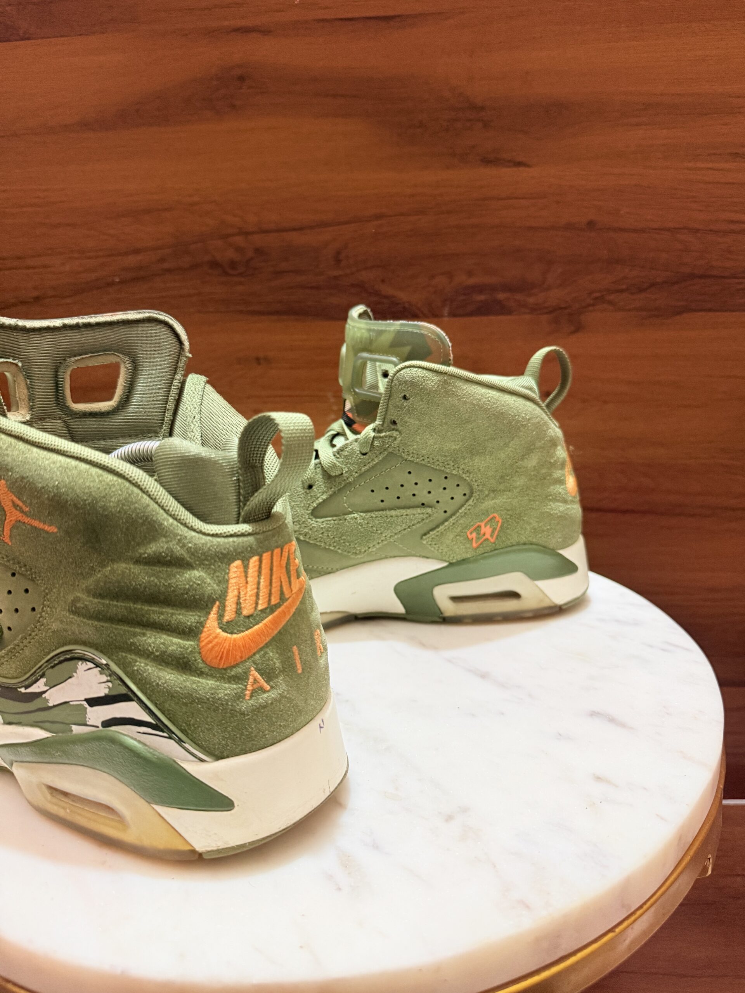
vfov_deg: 71.6
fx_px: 689
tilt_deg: -15.3
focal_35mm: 24
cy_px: 496
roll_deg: +0.8
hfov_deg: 56.8
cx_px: 372
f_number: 1.78
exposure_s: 1/50
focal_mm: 6.76
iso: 250
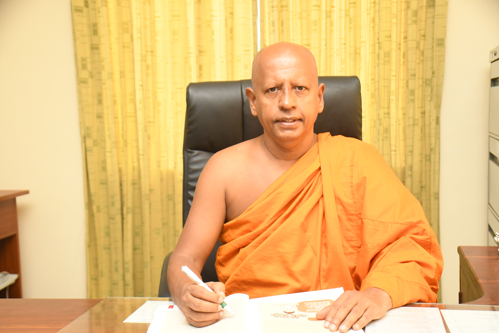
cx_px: 250
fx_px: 707
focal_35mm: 51
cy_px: 166
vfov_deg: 26.5
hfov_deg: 38.9
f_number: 4.2
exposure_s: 1/100
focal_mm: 34
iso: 1250
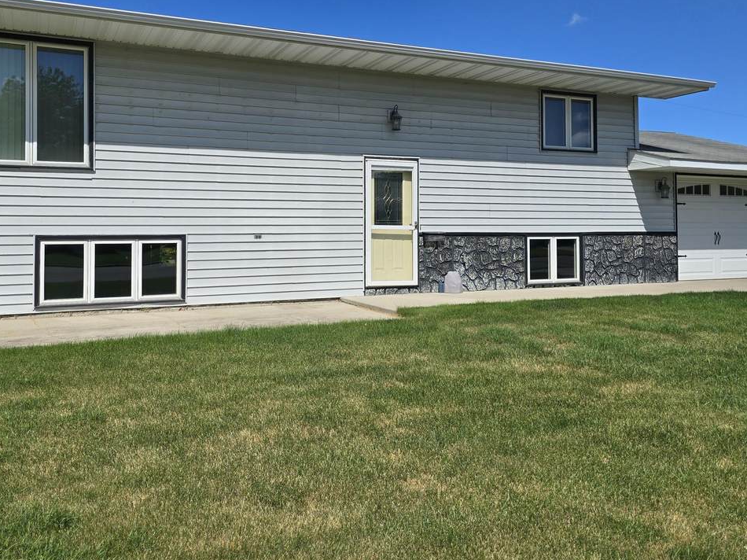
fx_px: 669
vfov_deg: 45.1
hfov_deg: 58.1
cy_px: 211
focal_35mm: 31
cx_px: 322
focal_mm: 6.3
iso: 12
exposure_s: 1/1145
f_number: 1.7
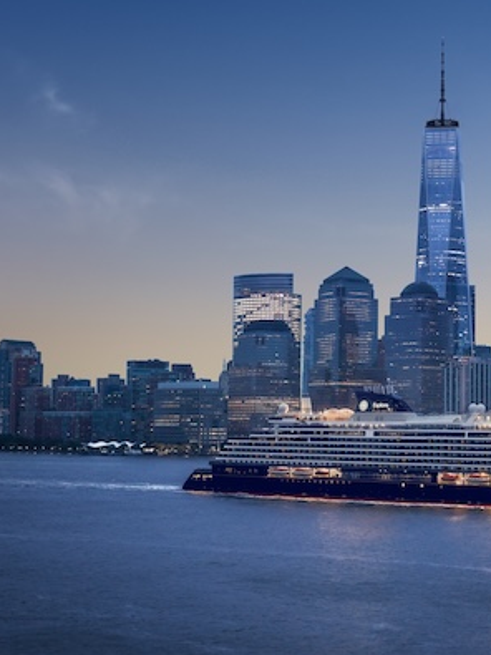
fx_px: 1381
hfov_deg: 19.9
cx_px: 401
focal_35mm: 73
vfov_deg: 26.7
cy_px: 328
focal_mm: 50
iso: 1700
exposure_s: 1/160
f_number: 3.2
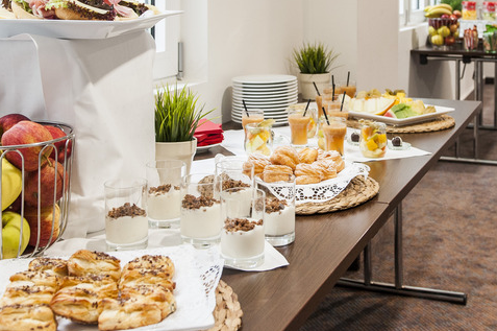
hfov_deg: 37.7
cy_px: 112
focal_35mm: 52
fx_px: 717
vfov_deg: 25.8
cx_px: 340
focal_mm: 31
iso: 800
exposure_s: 1/30
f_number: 4.5
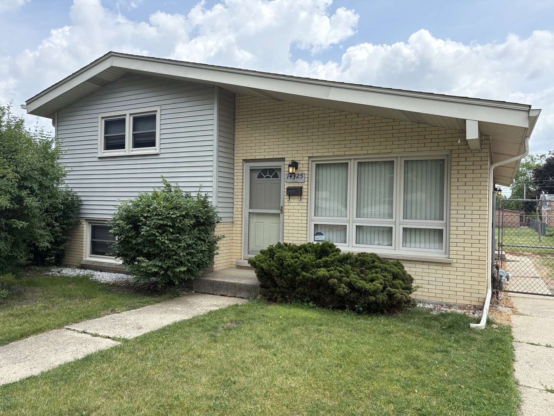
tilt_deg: +0.3
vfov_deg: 53.1
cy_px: 208
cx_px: 277
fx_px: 416
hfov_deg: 67.3
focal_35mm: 26
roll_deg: -0.4
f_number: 1.6
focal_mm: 5.96
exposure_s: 1/1901
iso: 64
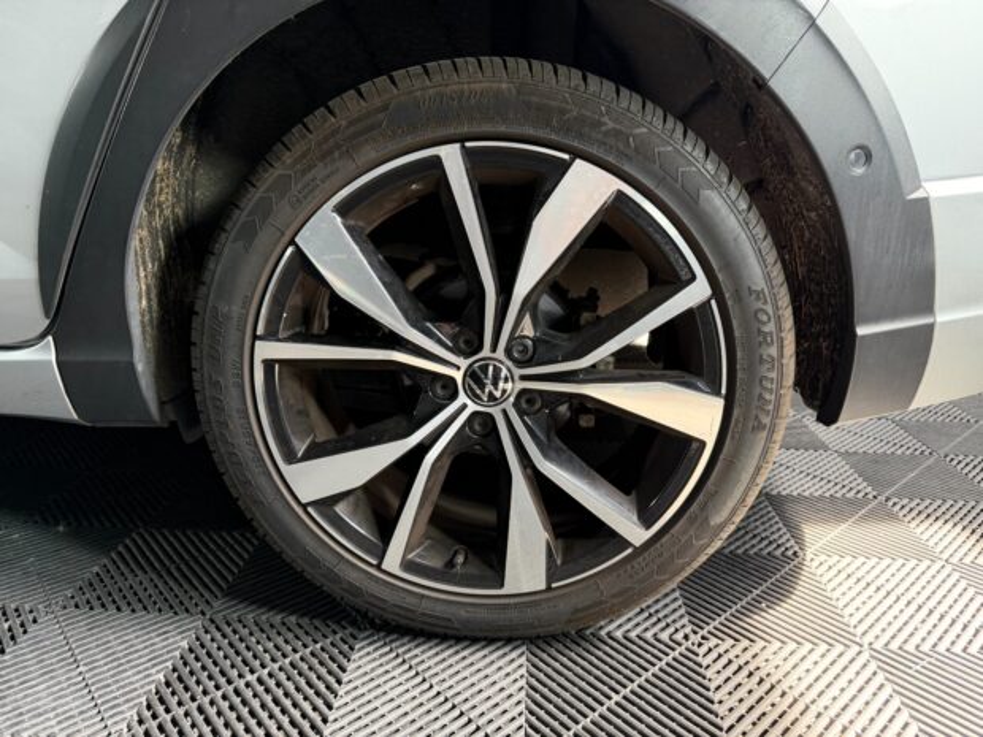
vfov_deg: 56.8
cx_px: 492
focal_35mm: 24
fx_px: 682
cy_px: 368
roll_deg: -0.7
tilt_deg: -17.8
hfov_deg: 71.6
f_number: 1.78
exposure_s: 1/60
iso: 320
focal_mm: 6.76
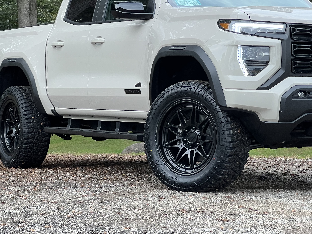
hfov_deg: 15.7
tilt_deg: +0.7
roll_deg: -0.1
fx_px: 1127
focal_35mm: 125
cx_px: 216
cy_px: 78
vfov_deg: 11.8
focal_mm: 9
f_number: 2.8
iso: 80
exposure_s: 1/99
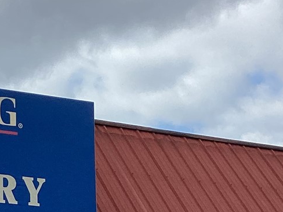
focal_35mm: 122
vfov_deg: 12.1
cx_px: 15
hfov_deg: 15.9
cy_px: 189
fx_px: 997
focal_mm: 3.3
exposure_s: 1/2203
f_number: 2.4
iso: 25
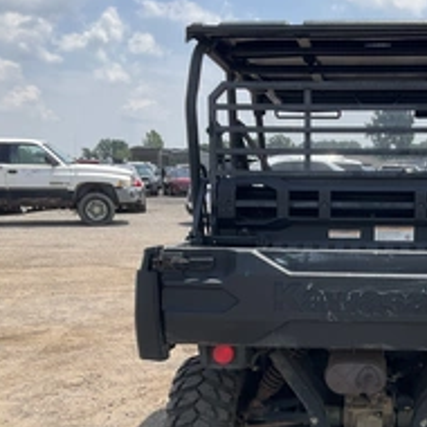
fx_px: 754
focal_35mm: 54
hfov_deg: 31.0
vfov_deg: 31.3
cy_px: 299
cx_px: 328
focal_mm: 3
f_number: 1.8
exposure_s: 1/1377
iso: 25
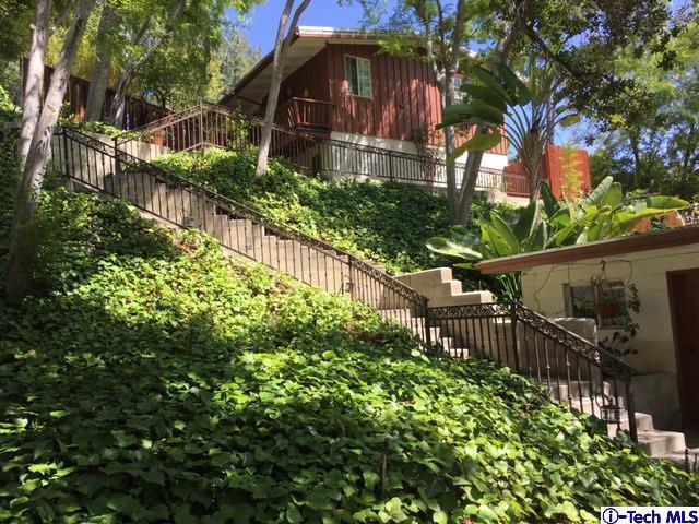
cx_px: 350
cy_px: 262
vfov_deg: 48.2
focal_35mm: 29
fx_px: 586
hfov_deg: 61.7
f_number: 2.2
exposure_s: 1/541
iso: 25
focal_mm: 4.15
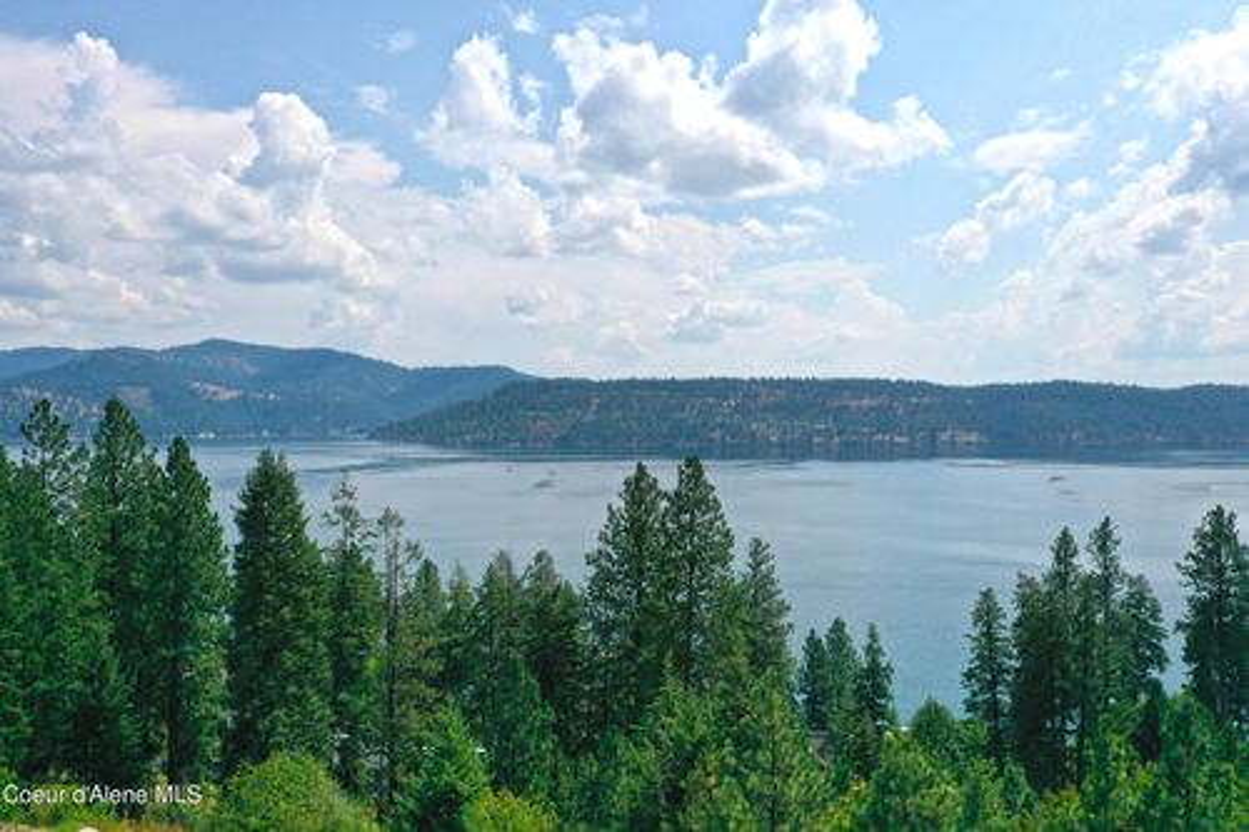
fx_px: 971
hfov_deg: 65.5
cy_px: 416
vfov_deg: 46.4
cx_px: 624
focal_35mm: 28
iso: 100
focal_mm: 10.26
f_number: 7.1
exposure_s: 1/1000
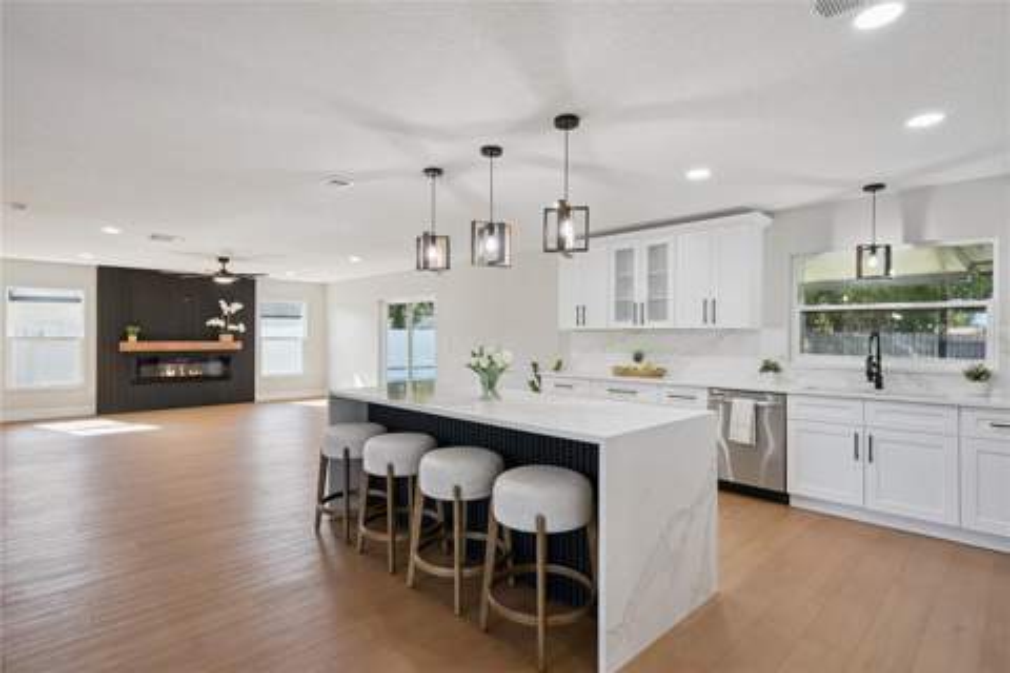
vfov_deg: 67.4
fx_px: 505
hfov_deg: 90.0
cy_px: 336
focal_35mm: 18
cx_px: 505
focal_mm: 18
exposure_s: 1/50
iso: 400
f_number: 8
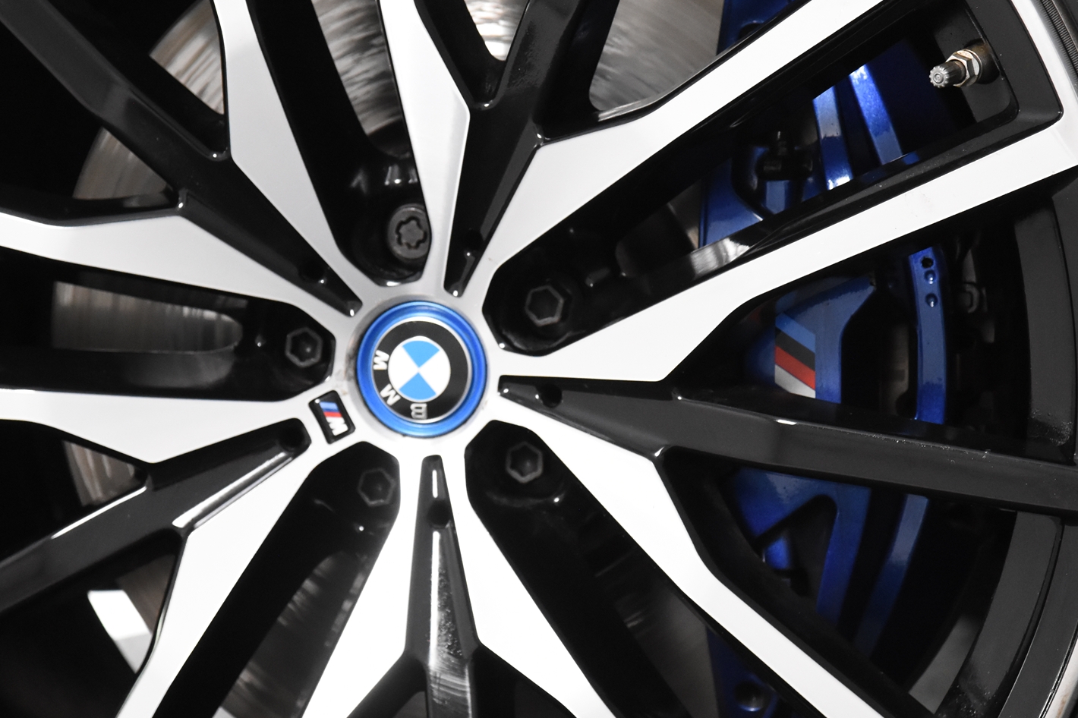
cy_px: 345
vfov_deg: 9.7
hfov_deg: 14.4
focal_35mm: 142
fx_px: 4251
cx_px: 462
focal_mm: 70
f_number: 4
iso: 3600
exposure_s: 1/125
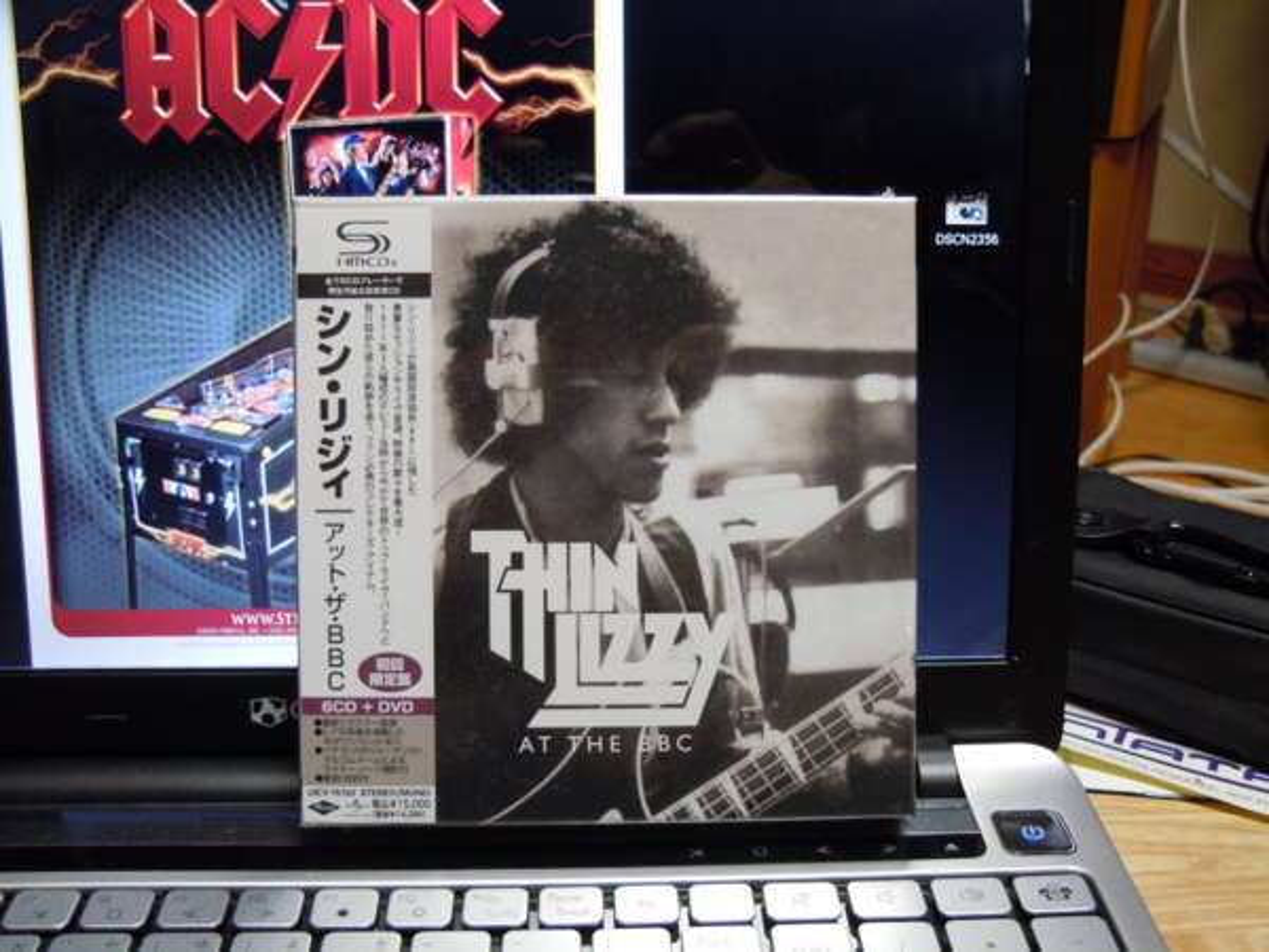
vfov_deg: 36.8
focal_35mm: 39
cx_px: 634
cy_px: 476
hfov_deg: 47.9
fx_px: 1430
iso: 400
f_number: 3.7
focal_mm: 7.1
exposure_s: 1/20
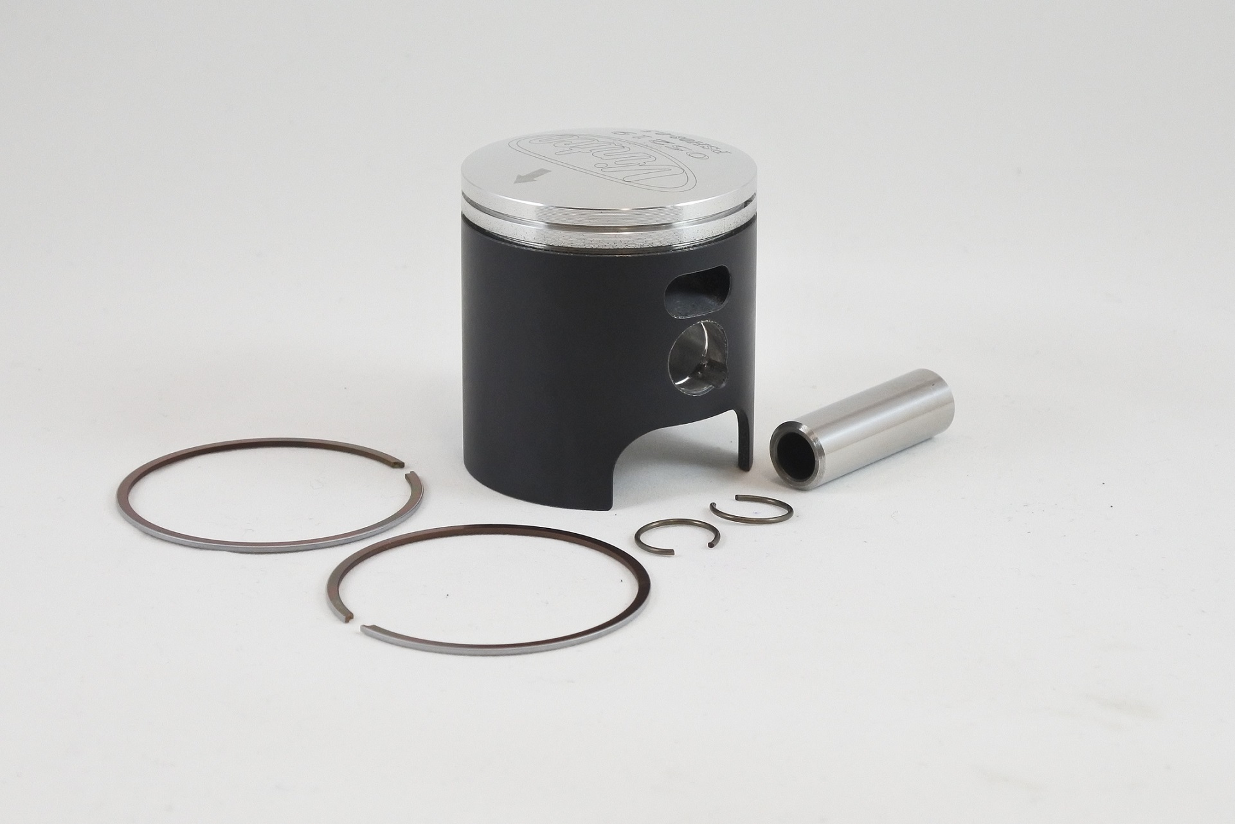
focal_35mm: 61
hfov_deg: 32.9
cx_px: 618
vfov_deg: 22.3
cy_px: 412
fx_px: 2093
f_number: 5
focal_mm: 22.7
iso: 500
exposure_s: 1/125
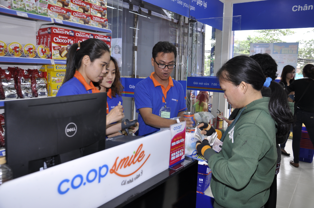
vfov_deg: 41.6
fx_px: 274
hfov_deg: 59.6
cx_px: 157
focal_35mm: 32
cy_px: 104
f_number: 4.5
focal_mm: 21
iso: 250
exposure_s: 1/60
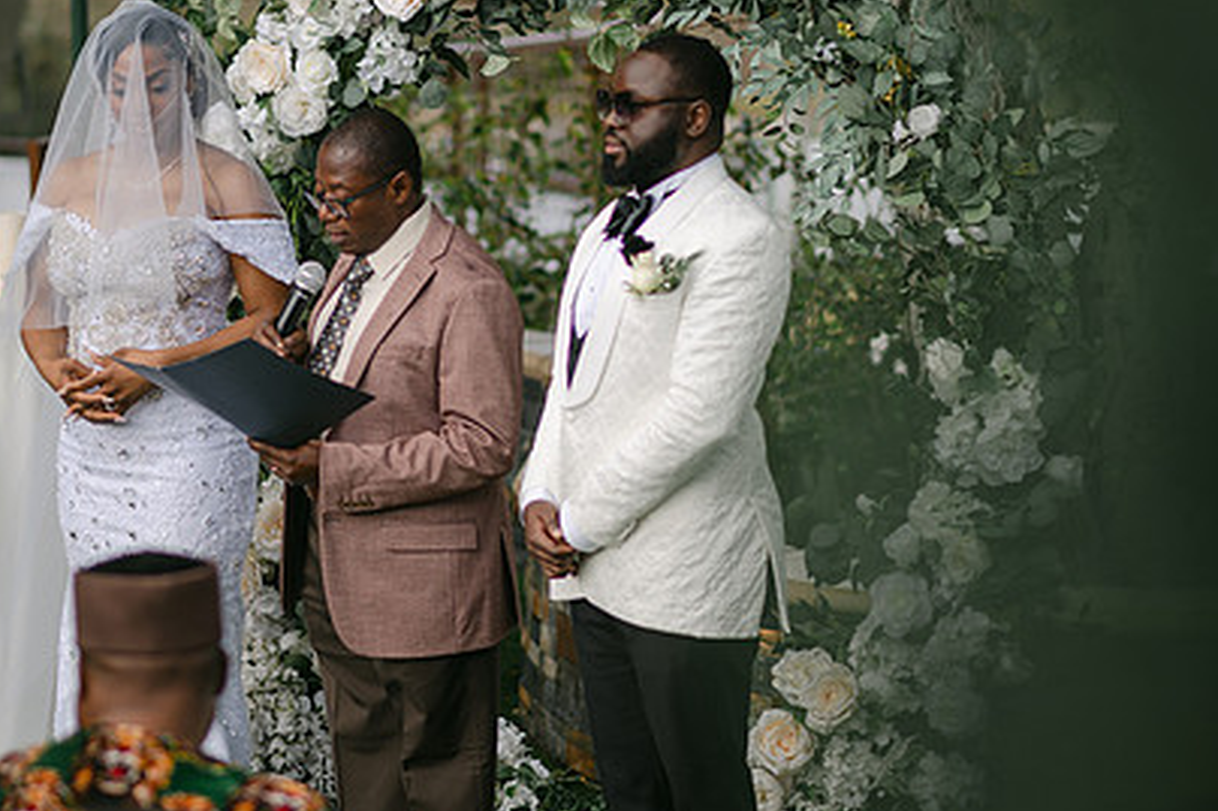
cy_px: 280
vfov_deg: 11.2
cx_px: 434
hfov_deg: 16.8
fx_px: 4126
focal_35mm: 122
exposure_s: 1/640
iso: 100
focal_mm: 85
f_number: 2
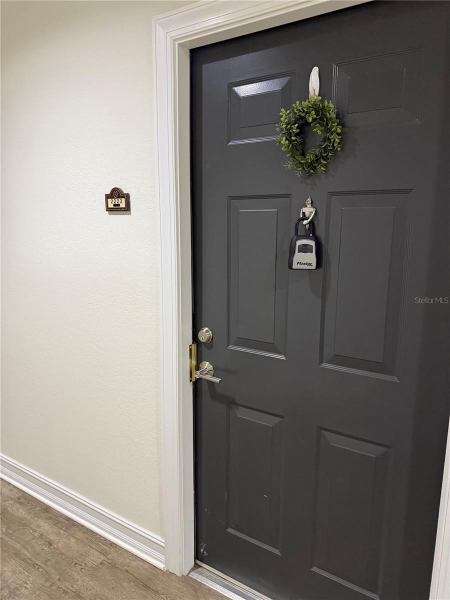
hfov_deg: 56.8
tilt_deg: -9.3
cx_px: 225
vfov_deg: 71.6
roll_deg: -2.3
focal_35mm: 24
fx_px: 416
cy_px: 300
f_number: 1.78
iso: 500
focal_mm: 6.76
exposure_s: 1/60
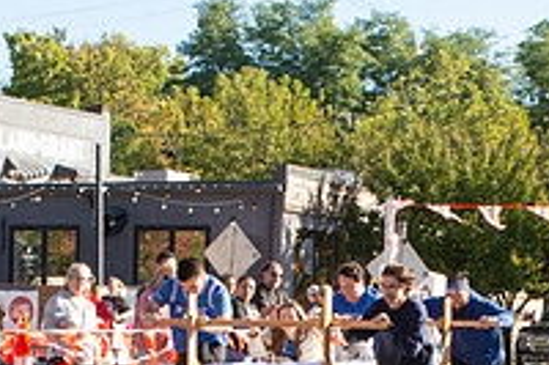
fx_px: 1646
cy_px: 437
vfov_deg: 12.4
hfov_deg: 18.9
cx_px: 337
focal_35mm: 108
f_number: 13
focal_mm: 24
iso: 800
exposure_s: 1/200
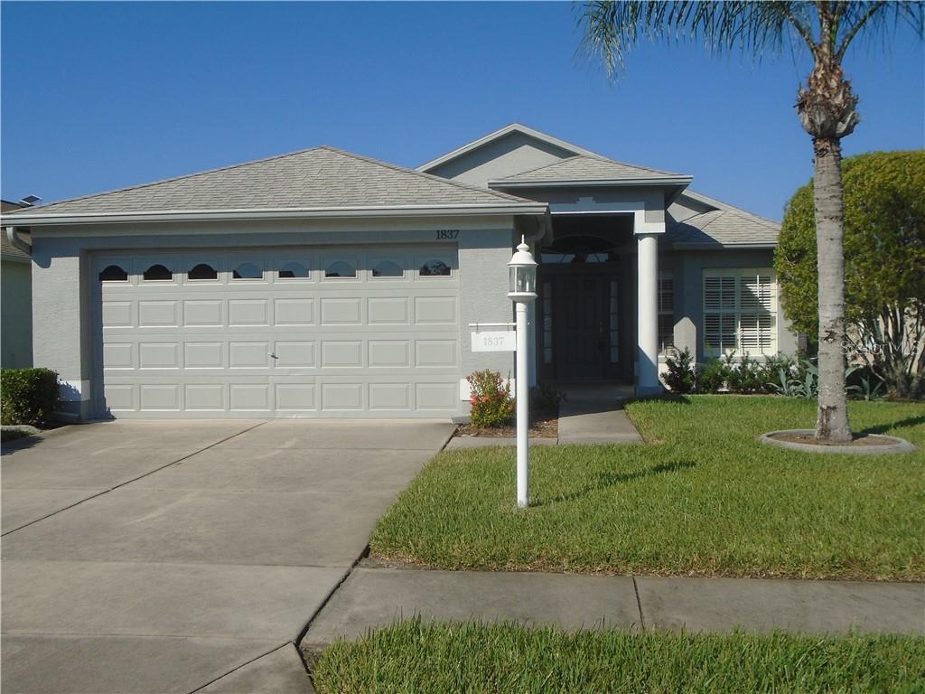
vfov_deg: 39.7
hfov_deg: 51.4
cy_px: 347
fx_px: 962
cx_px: 462
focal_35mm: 36
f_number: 9.5
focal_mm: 6.4
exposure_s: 1/250
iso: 100
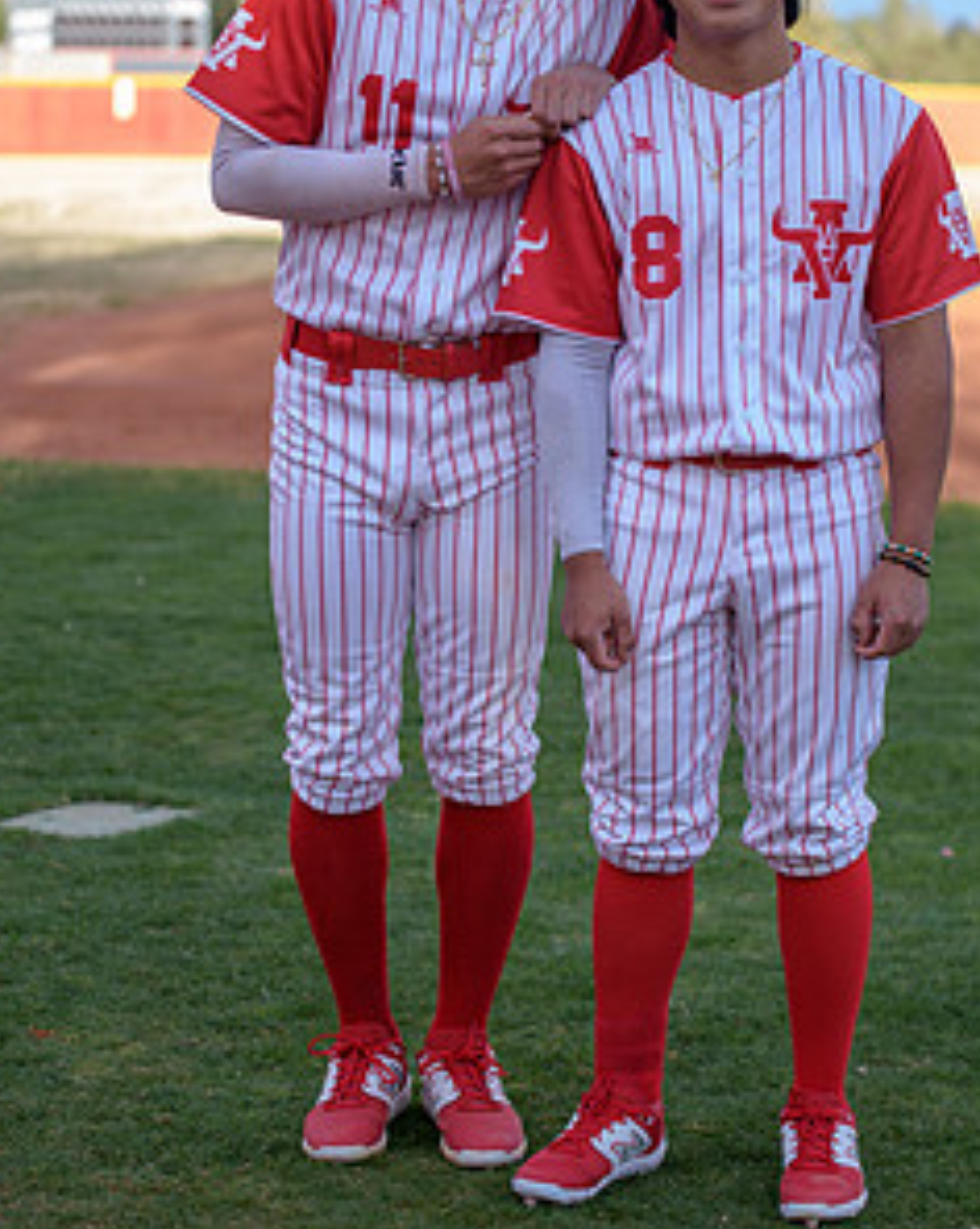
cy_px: 407
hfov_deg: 15.4
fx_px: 3633
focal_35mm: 100
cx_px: 527
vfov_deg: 19.1
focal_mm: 70
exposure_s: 1/320
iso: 100
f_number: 2.8
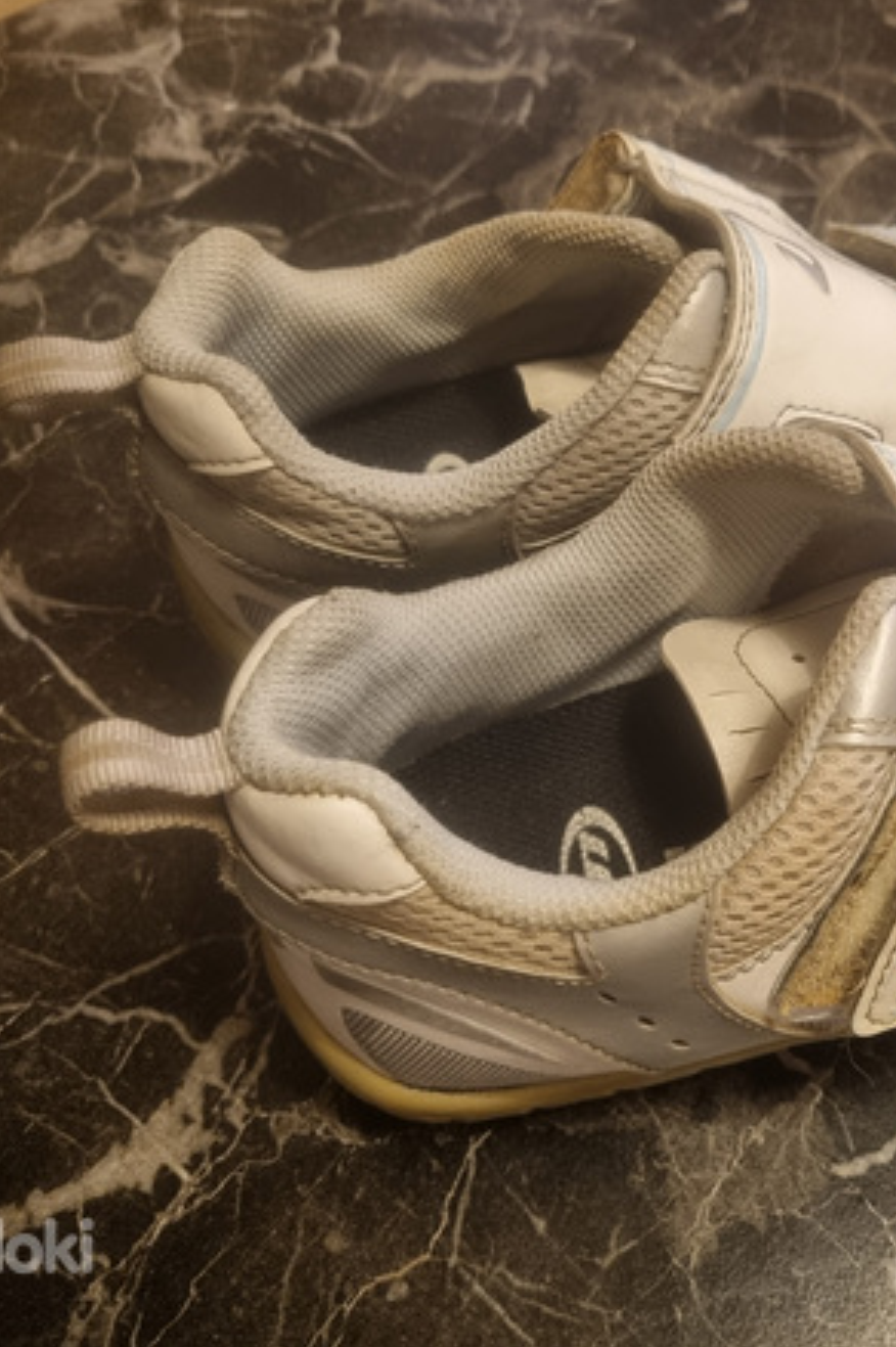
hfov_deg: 34.8
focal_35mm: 37
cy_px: 663
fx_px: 1383
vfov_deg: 51.9
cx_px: 709
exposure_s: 1/50
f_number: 1.8
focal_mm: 5.4
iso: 400
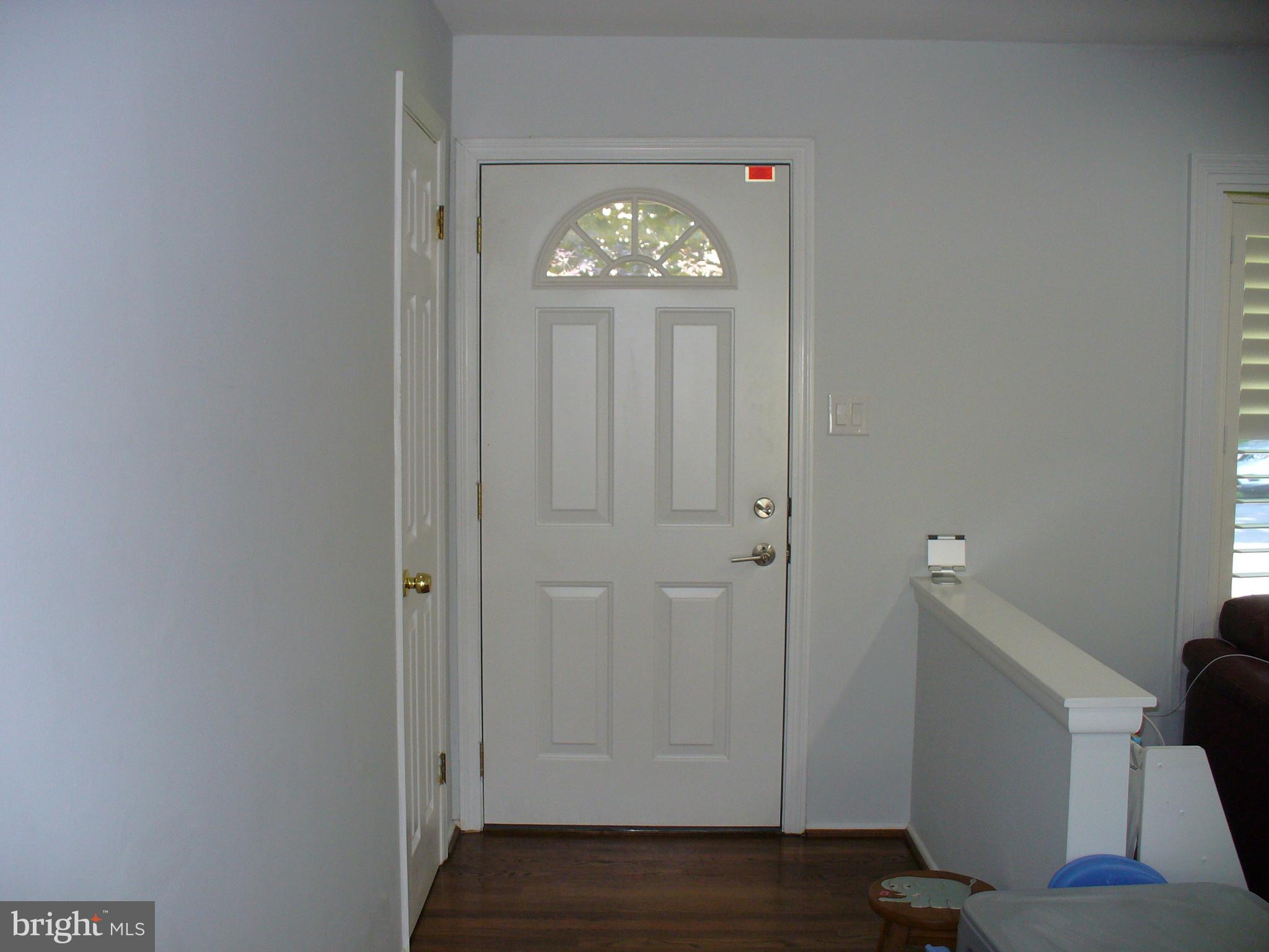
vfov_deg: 38.7
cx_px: 634
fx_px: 1356
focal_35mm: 37
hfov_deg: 50.1
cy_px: 476
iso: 100
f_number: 2.8
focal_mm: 6.1
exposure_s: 1/30
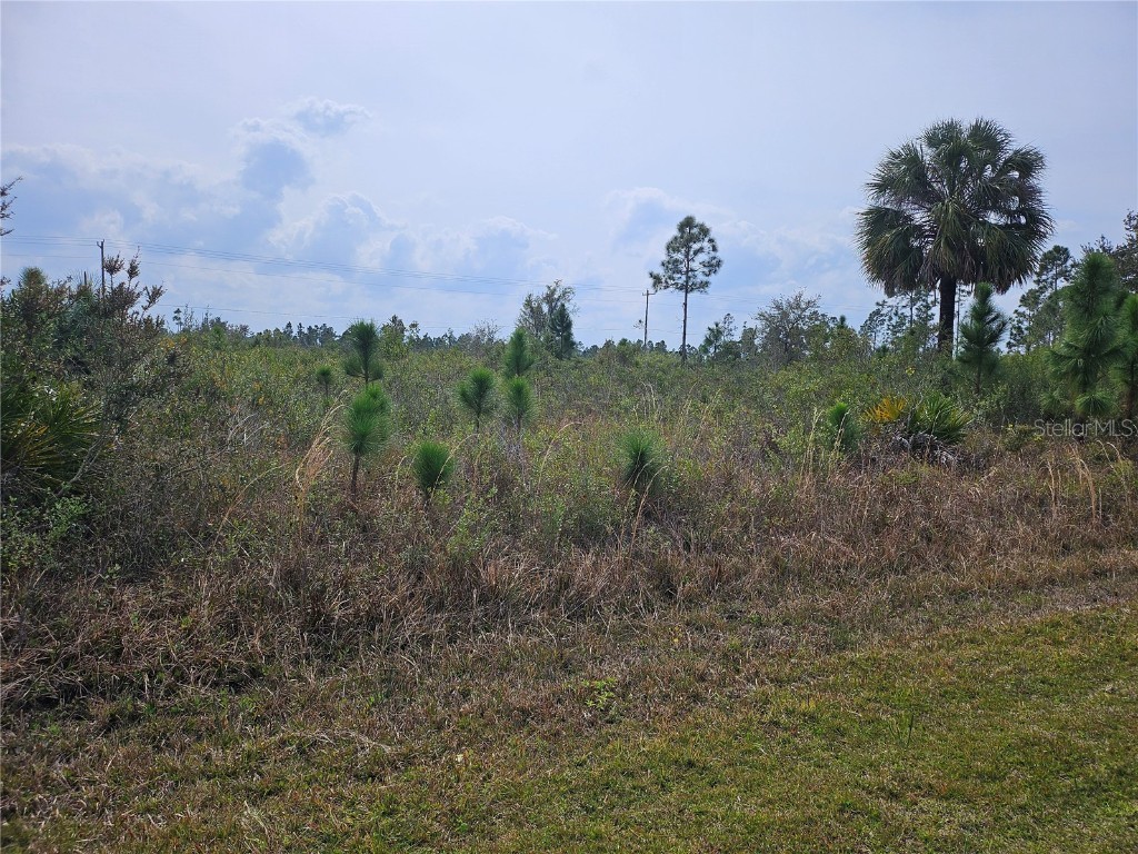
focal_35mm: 24
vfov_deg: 56.8
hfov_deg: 71.6
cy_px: 427
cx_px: 569
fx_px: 789
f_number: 1.8
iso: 50
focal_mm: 5
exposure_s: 1/7771
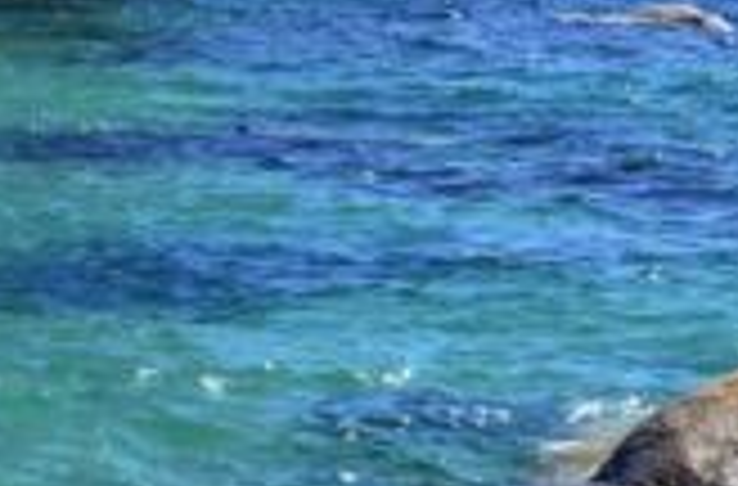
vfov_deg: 7.9
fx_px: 3471
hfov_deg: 11.4
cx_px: -526
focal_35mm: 170
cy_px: -205
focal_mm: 29
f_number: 16
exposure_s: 1/100
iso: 200
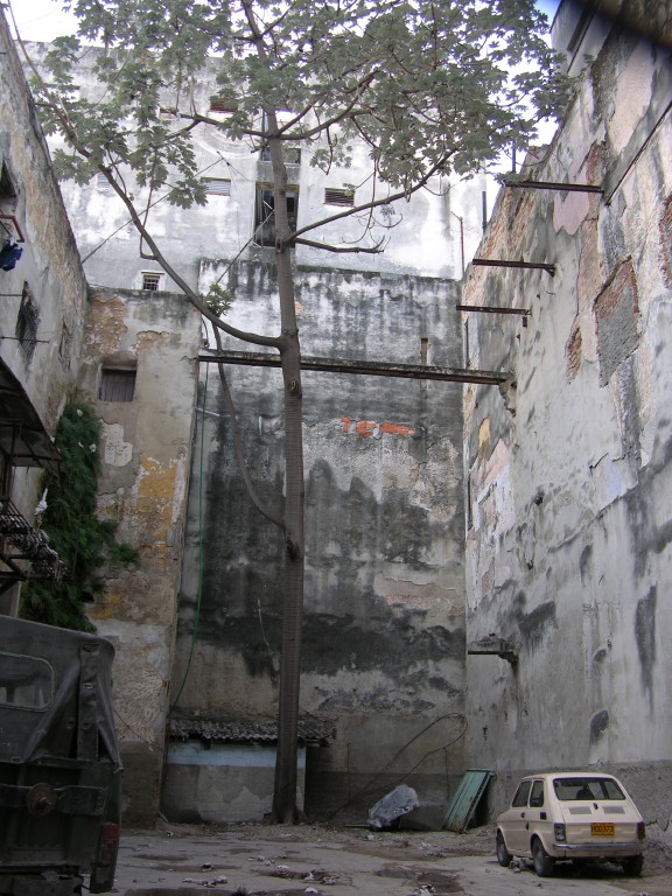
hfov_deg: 40.7
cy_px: 448
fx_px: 906
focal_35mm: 35
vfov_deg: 52.6
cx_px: 336
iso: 50
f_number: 2.8
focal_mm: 8.9
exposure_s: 1/26
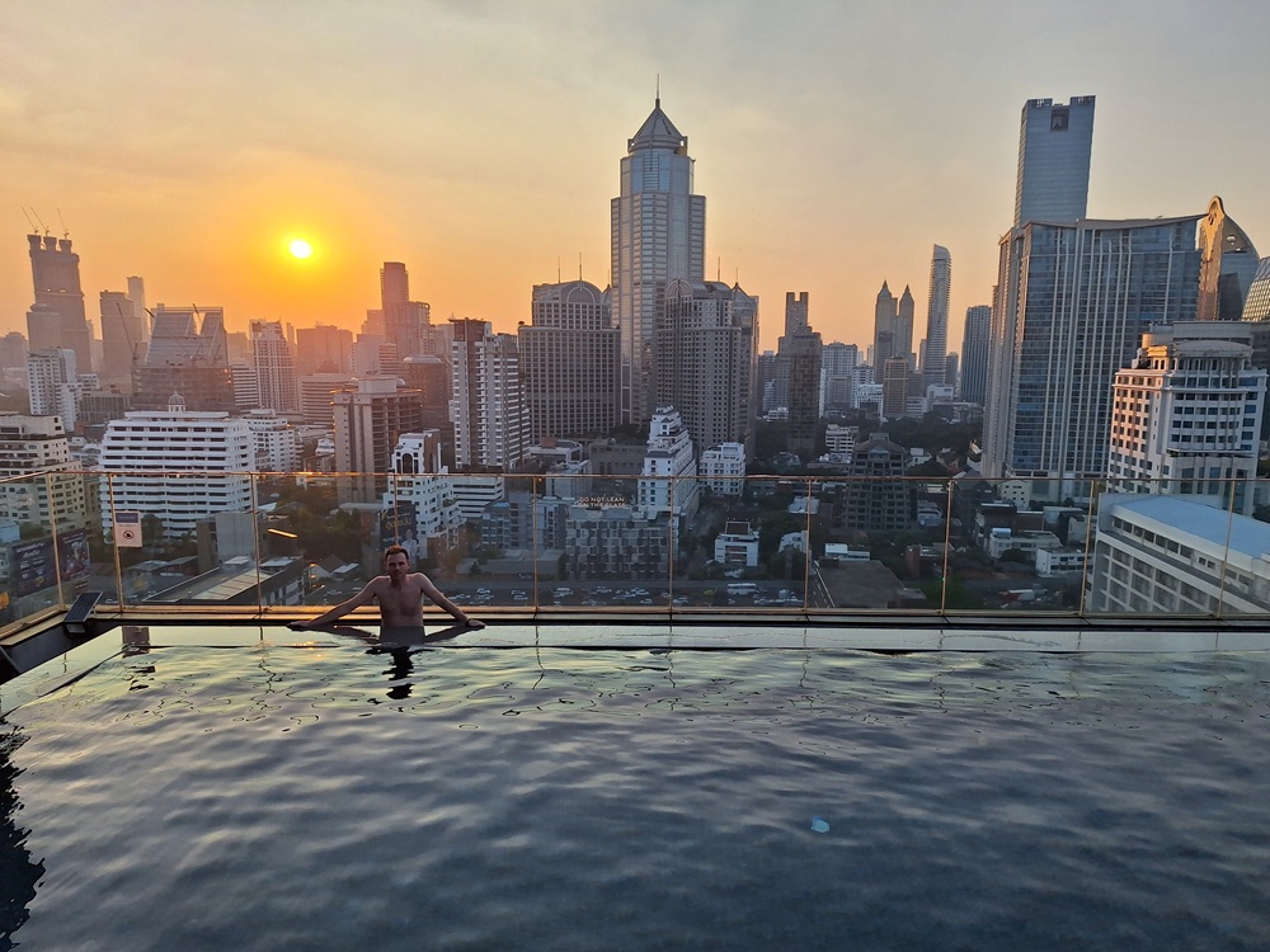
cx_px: 635
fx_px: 844
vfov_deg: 58.9
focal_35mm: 23
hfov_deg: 73.9
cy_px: 476
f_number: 1.8
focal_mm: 5.54
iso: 40
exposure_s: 1/1748
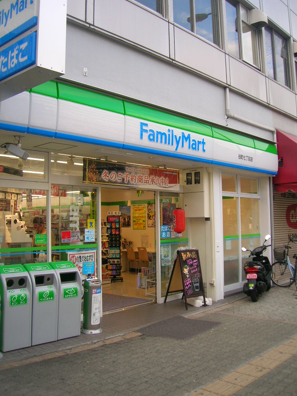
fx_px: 400
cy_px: 193
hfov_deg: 40.7
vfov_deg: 52.6
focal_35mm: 35
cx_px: 150
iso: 50
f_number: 2.9
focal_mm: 5.7
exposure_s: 1/55.7
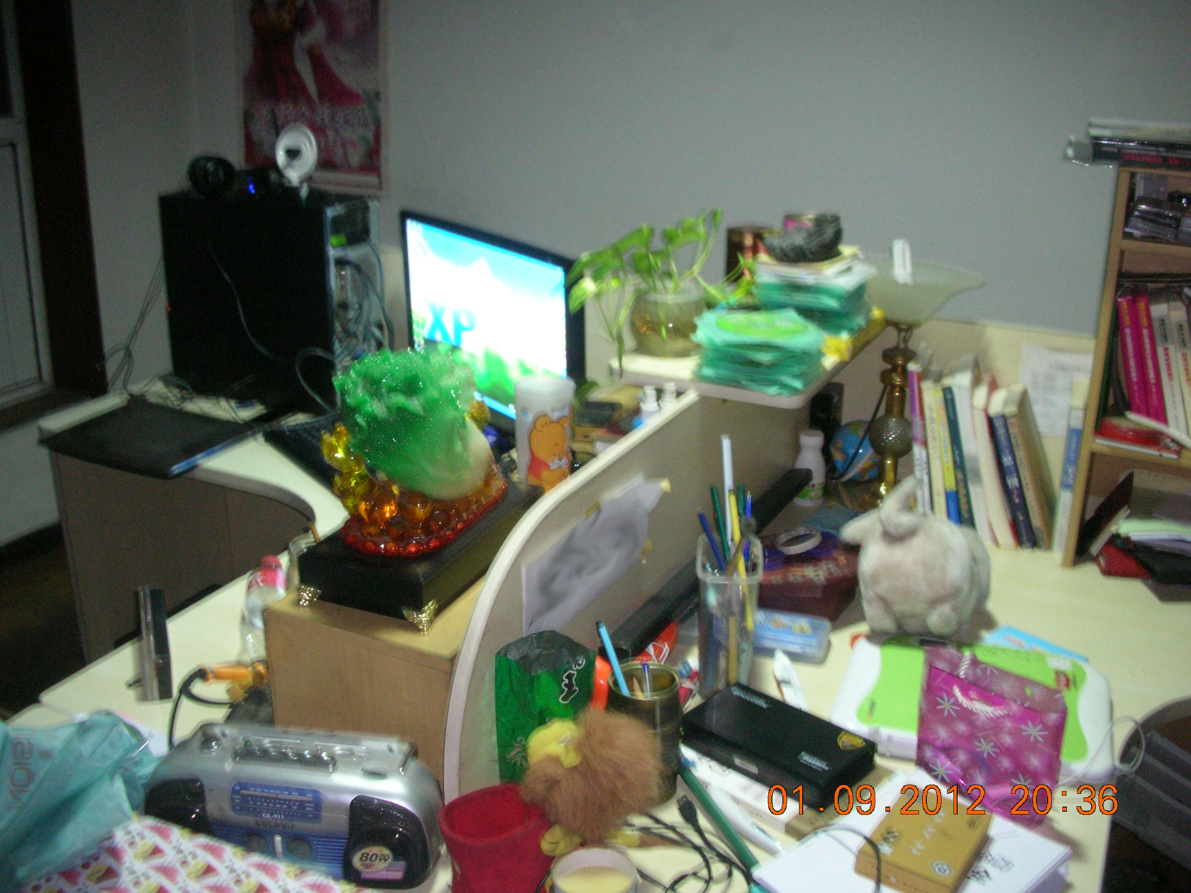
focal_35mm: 35
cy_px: 446
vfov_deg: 40.7
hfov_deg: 52.6
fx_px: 1204
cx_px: 596
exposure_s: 1/2.1
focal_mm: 5.8
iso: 200
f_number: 3
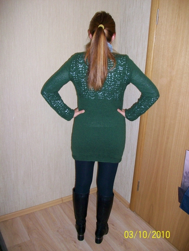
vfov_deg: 53.9
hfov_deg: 41.8
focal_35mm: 34
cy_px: 126
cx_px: 94
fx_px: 247
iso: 160
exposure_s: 1/60
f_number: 2.8
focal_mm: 5.7
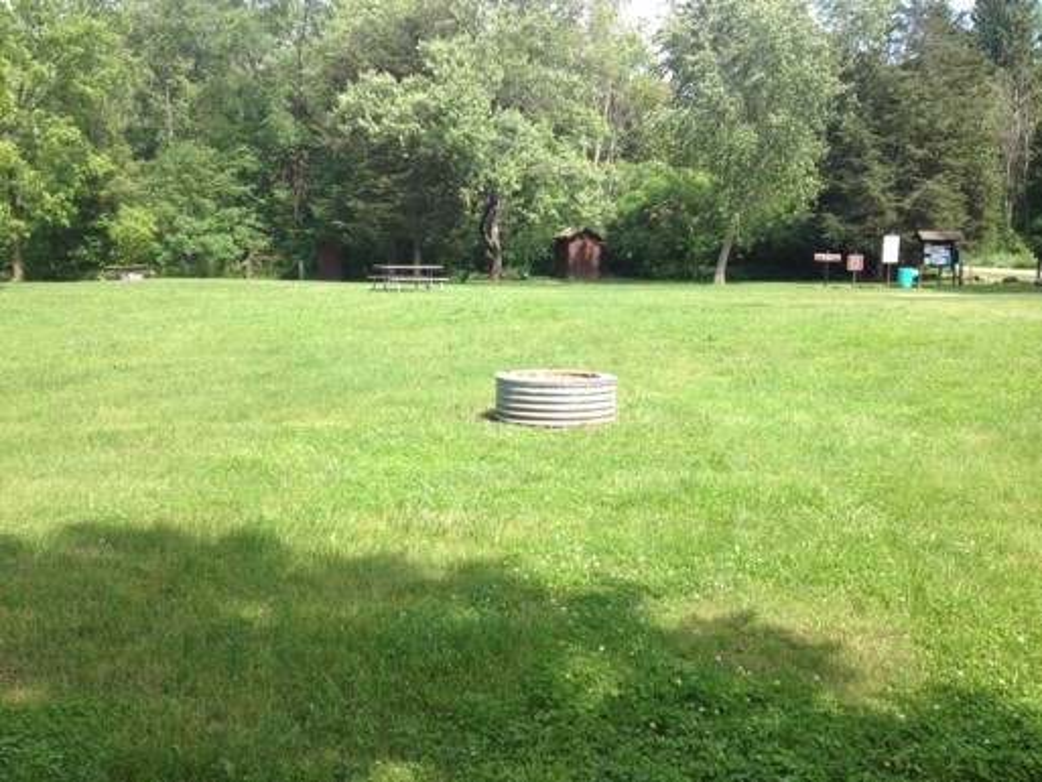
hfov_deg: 52.6
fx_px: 1054
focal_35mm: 35
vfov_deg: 40.7
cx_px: 521
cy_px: 391
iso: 50
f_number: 2.4
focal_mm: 4.28
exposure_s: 1/581
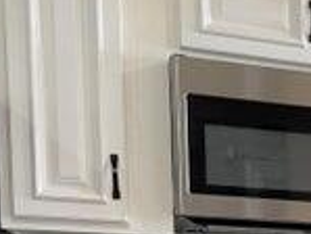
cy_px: 422
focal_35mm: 103
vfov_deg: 13.0
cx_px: 645
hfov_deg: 15.0
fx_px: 926
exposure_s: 1/120
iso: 125
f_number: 1.78
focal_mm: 6.76
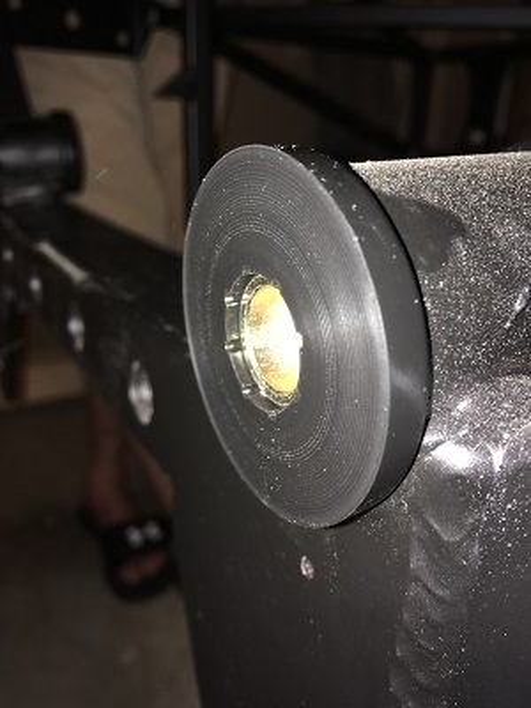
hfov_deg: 48.2
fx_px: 593
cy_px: 354
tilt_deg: -20.2
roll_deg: -2.7
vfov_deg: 61.7
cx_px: 266
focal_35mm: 29
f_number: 2.2
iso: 25
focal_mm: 4.15
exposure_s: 1/20
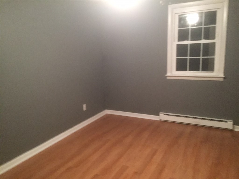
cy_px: 90
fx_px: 200
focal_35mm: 29
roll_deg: +2.3
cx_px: 120
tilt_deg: -12.5
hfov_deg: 61.7
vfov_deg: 48.2
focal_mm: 4.15
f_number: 2.2
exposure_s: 1/15
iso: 250
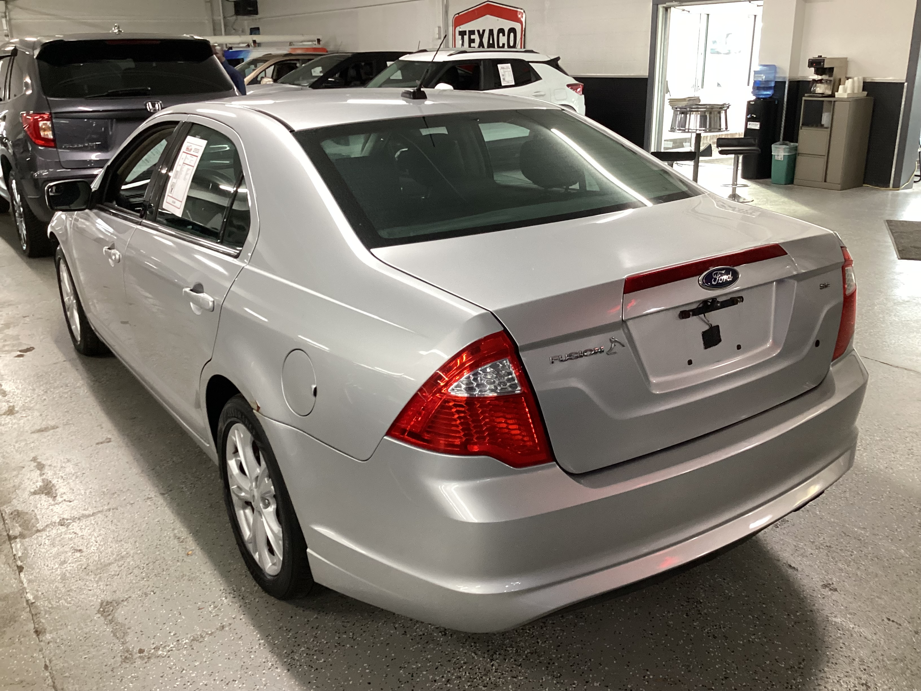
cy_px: 346
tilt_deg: -20.0
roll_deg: +0.6
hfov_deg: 58.4
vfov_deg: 45.4
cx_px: 460
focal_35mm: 31
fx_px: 825
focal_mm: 3.3
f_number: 2.4
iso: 200
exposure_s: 1/50
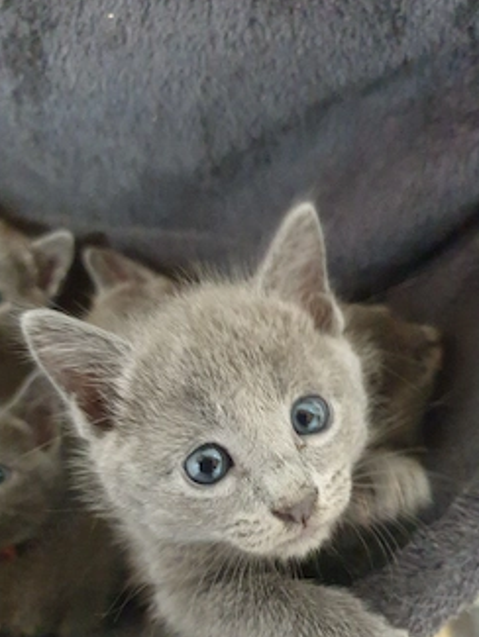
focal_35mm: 32
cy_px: 382
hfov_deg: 44.1
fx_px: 590
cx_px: 273
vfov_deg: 56.4
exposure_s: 1/50
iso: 800
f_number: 1.5
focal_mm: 4.3
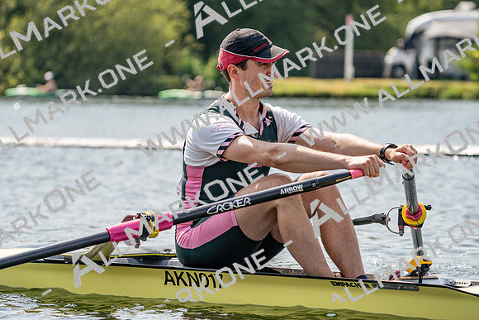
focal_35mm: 200
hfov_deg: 10.3
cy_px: 160
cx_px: 240
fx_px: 2662
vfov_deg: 6.9
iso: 250
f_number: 5.6
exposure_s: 1/1600
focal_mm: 200
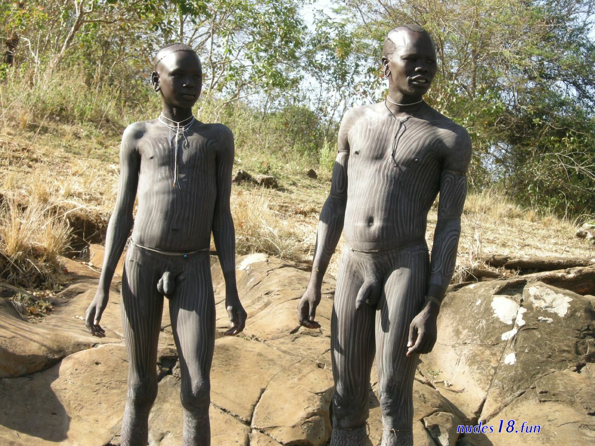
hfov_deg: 22.0
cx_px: 298
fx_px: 1530
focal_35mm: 89
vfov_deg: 16.6
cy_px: 223
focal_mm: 18.6
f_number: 5.3
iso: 64
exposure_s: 1/75.4
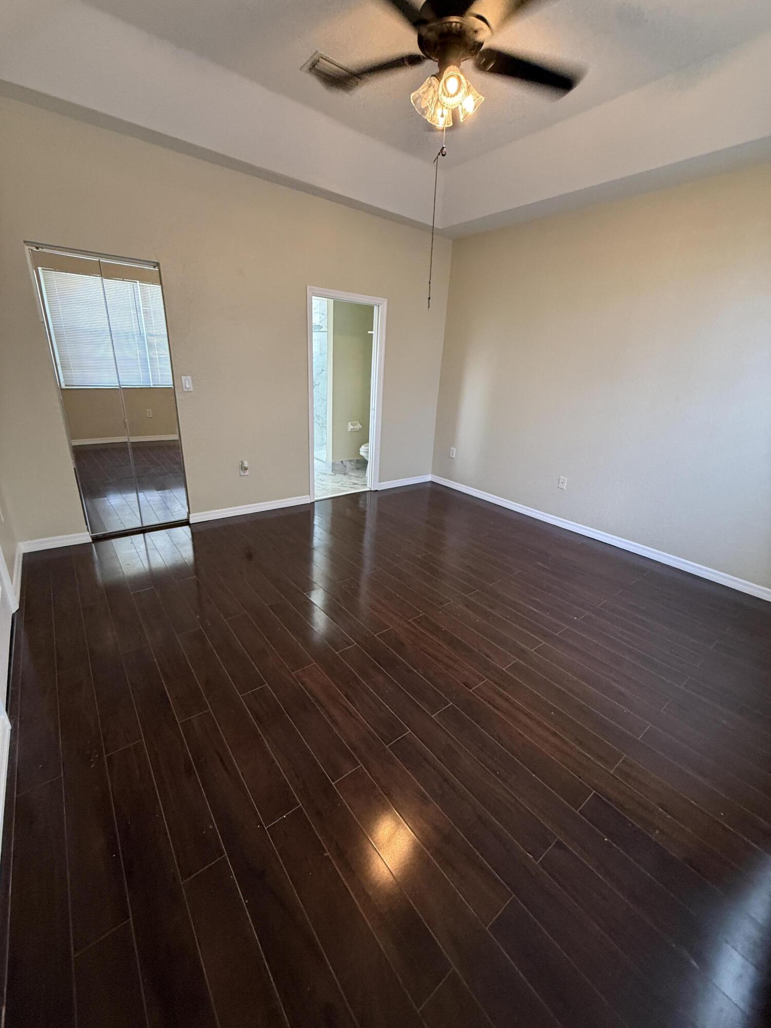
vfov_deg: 102.1
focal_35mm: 14
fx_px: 416
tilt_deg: -19.6
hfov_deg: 85.7
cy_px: 514
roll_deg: -3.5
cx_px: 386
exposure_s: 1/60
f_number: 2.2
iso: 320
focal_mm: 2.22
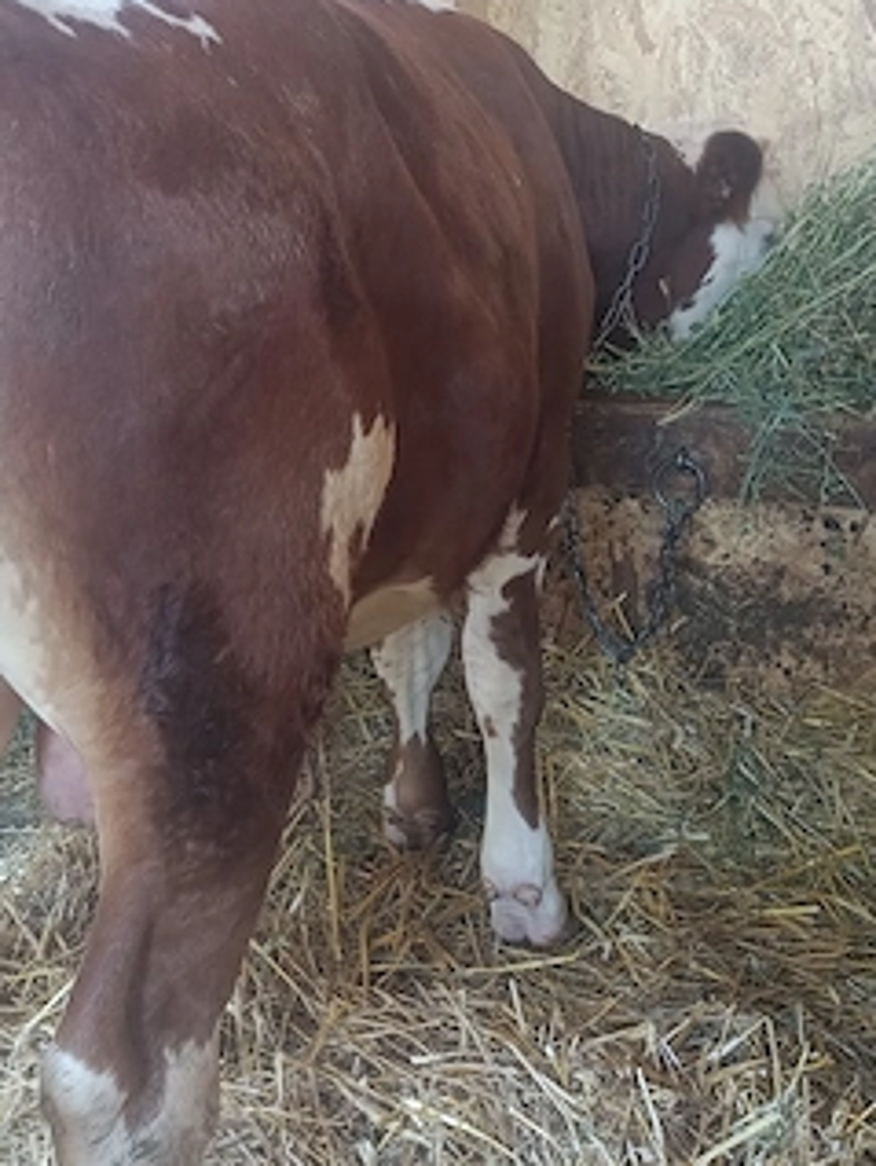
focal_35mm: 44
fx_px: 1483
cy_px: 488
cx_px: 451
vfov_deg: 42.8
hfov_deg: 32.9
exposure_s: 1/25.1
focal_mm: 5.24
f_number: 1.7
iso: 1037
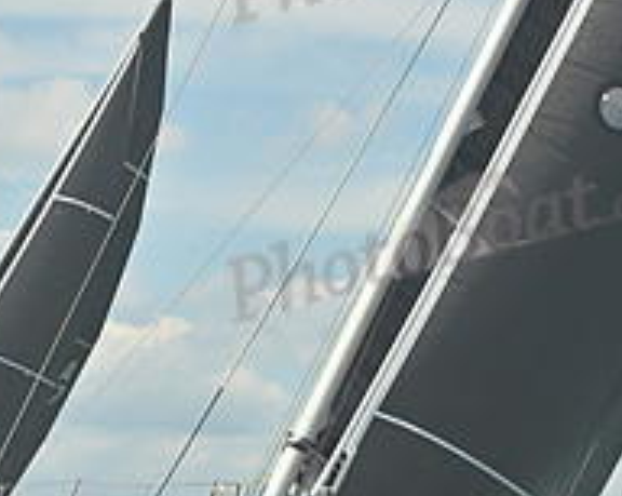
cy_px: 452
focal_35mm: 284
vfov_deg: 5.4
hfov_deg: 6.8
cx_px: 62
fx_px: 5220
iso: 320
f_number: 11
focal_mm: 100
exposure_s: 1/1250
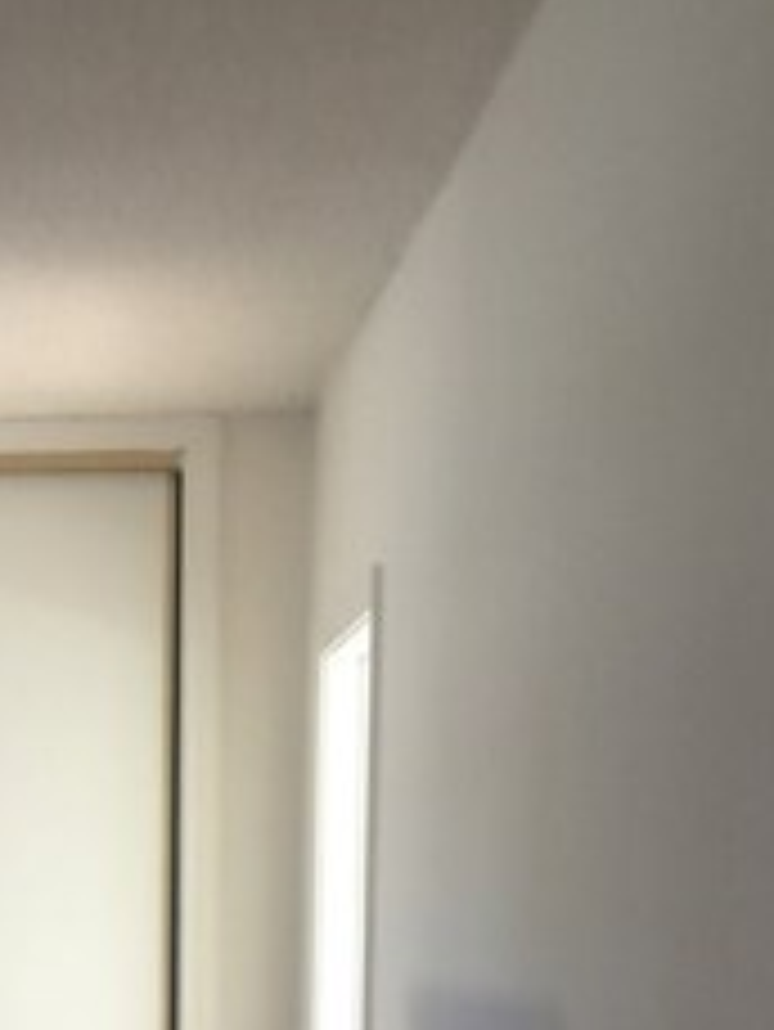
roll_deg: +2.7
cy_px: 1322
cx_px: -117
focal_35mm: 81
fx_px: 2413
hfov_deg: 17.5
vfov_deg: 21.8
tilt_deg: -4.7
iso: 40
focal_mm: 4.15
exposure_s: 1/15
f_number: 2.2
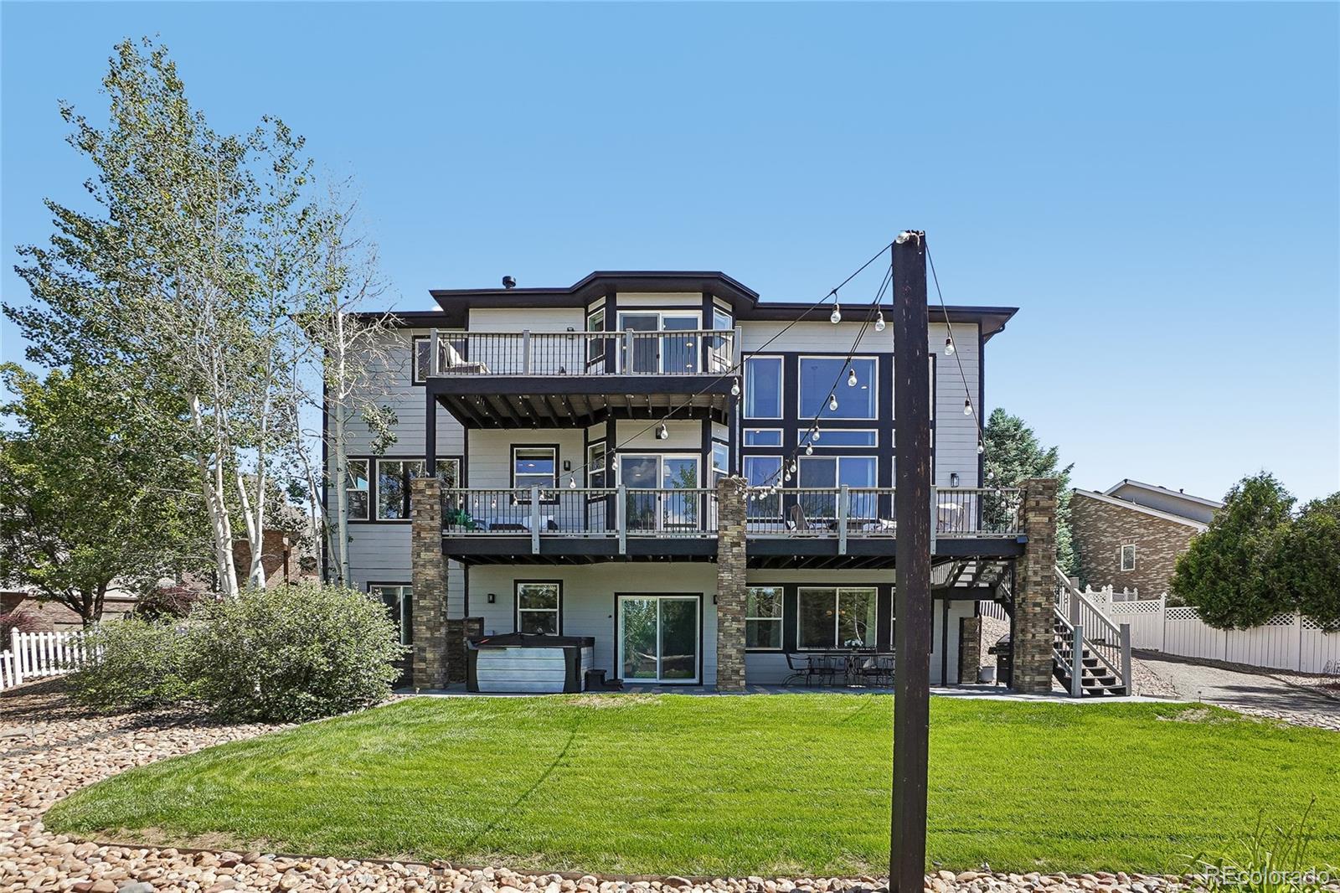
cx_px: 670
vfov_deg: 77.3
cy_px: 446
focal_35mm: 15
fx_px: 558
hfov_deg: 100.4
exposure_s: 1/125
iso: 100
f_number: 8
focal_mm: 10
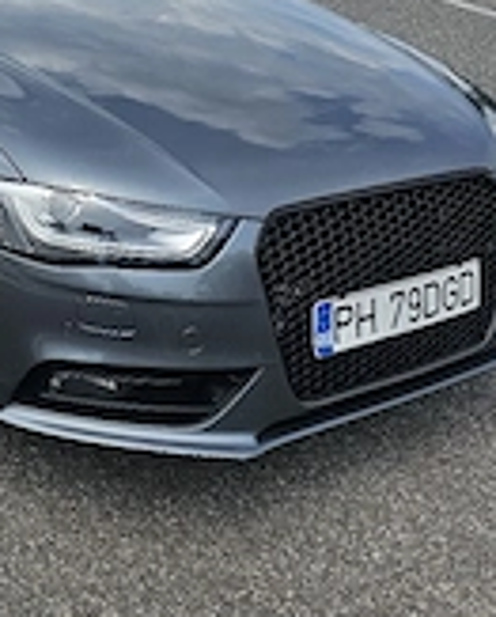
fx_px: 1006
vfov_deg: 31.5
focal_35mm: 55
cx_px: 49
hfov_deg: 26.7
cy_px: 0
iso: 10
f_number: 1.7
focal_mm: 6.3
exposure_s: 1/833
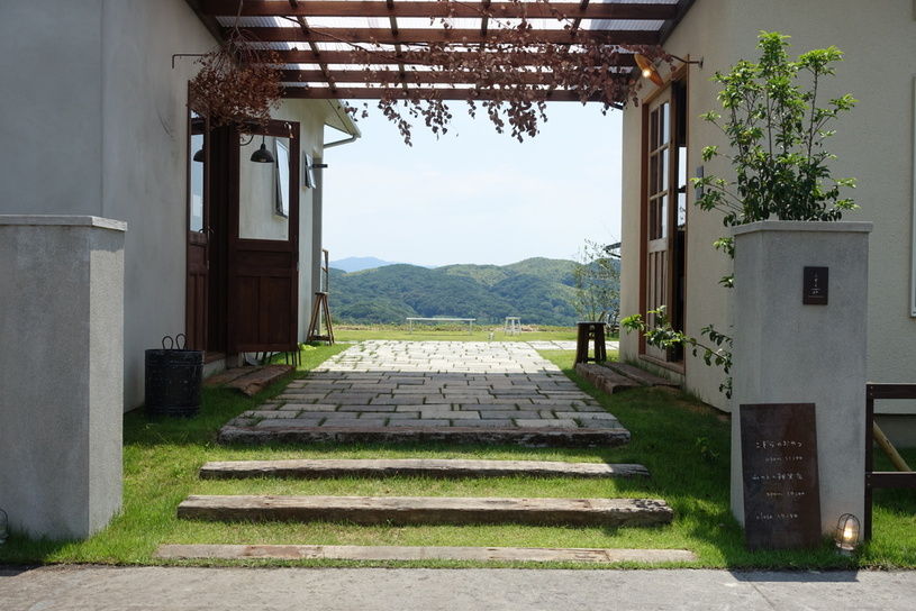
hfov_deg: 46.4
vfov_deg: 31.9
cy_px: 306
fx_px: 1069
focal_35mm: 42
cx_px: 458
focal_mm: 15.52
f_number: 5.6
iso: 125
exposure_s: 1/400
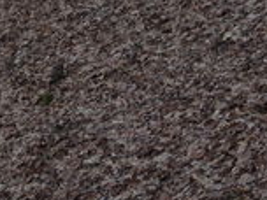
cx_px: -61
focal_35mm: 147
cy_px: -126
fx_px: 1134
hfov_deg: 13.1
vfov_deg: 9.7
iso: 100
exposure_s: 1/100
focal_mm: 6.2
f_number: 3.3
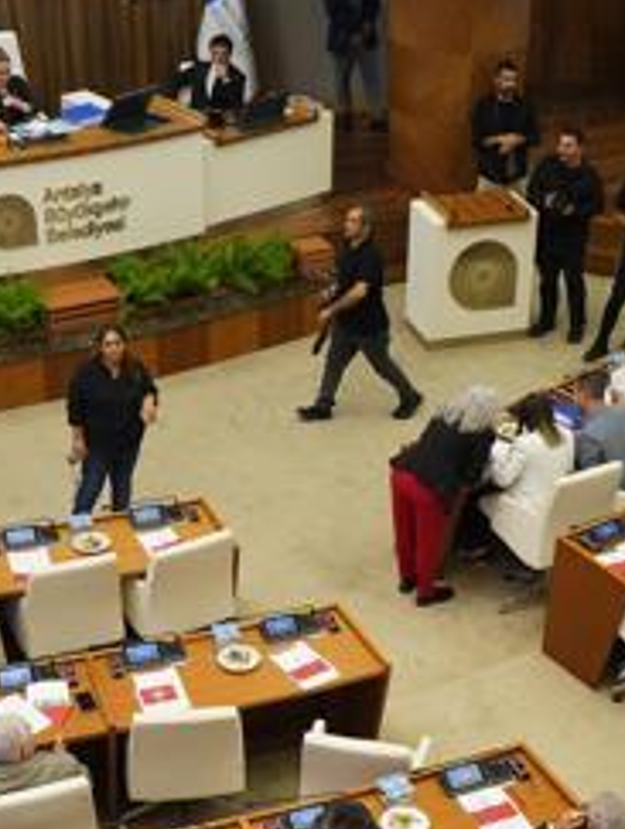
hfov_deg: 21.6
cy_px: 614
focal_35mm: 68
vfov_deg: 28.1
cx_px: 374
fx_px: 1633
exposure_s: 1/125
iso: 3200
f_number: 5
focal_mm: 28
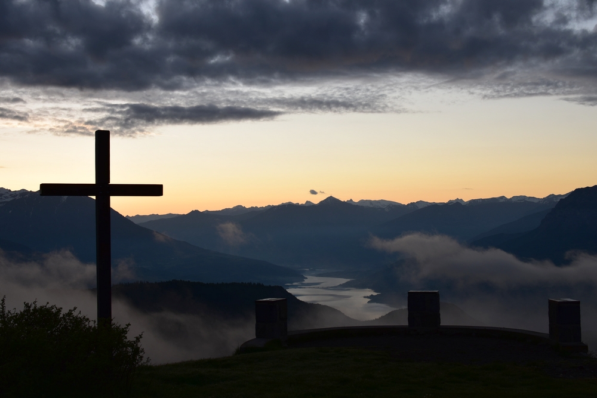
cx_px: 298
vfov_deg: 25.8
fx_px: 871
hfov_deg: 37.8
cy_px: 199
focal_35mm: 52
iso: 100
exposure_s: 1/20
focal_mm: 35
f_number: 8
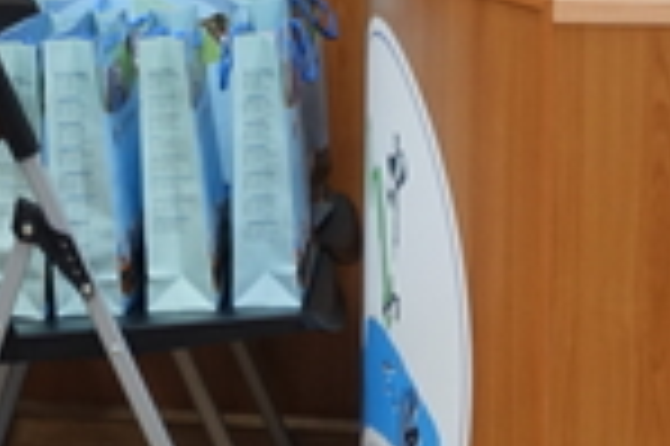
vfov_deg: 5.2
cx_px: -49
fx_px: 4815
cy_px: -529
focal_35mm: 259
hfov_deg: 7.9
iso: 250
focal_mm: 20.25
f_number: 2.8
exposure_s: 1/60
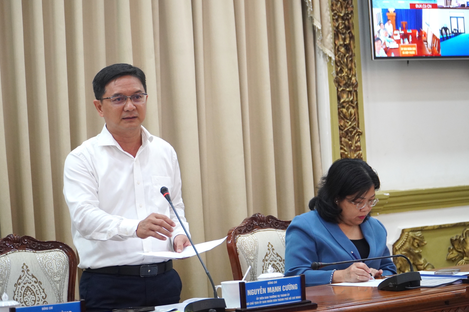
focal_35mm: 99
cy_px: 155
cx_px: 229
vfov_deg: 13.8
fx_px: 1290
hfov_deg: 20.6
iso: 1600
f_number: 4
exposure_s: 1/100
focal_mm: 64
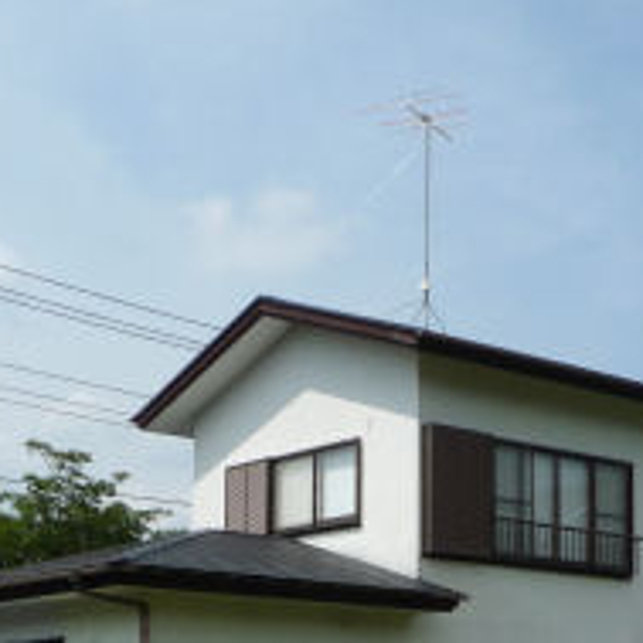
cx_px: 347
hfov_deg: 24.6
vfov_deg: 23.7
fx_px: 1471
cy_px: 628
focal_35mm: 70
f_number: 5
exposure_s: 1/800
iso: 100
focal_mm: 5.3
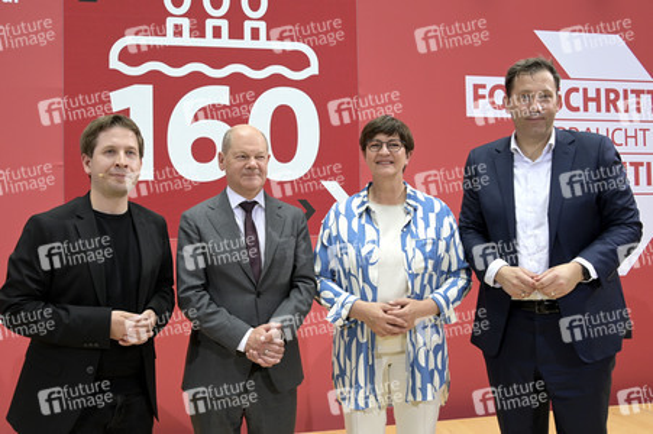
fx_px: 634
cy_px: 217
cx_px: 326
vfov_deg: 37.8
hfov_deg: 54.5
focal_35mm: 35
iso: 3200
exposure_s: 1/400
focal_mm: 35
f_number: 8
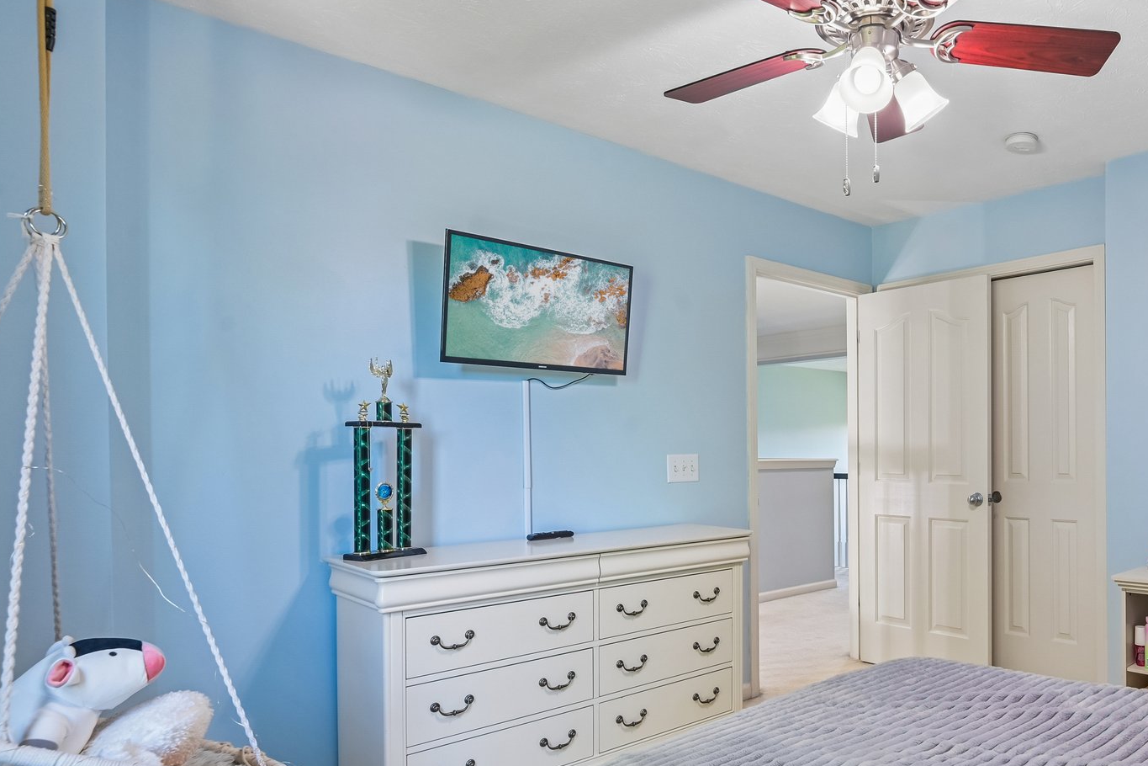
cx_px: 849
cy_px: 433
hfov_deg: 69.3
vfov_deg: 53.0
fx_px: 765
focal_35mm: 24
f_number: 8
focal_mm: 16
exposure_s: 1/15
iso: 400
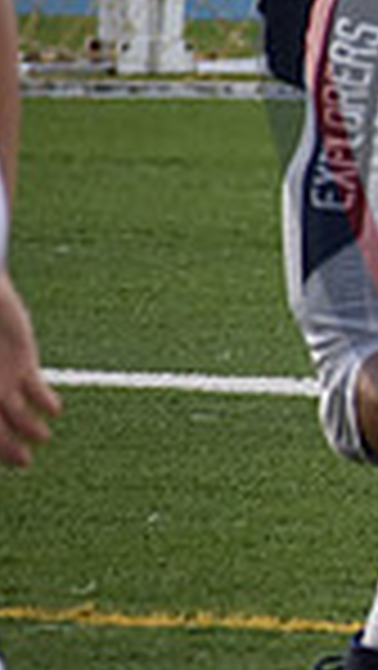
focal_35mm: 919
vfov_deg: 2.3
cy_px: 47
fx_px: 16348
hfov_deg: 1.3
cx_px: 1246
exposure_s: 1/1000
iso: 720
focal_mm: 150
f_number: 5
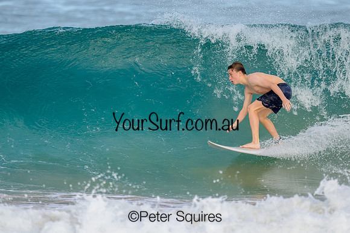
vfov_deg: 1.6
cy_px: 110
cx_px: 172
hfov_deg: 2.4
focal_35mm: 867
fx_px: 8432
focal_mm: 800
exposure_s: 1/2000
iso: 900
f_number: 6.3
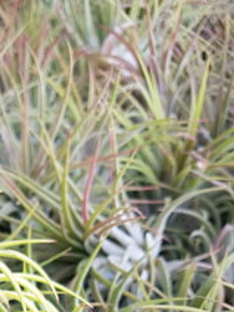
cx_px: -117
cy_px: 465
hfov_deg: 16.2
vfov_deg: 20.3
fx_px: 749
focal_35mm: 83
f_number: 1.7
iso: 50
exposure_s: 1/262
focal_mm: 4.2
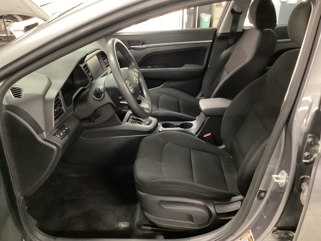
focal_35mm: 31
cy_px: 120
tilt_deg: -27.0
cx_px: 160
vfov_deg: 45.4
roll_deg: -0.8
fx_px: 287
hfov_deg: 58.4
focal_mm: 3.3
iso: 640
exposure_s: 1/17
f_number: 2.4
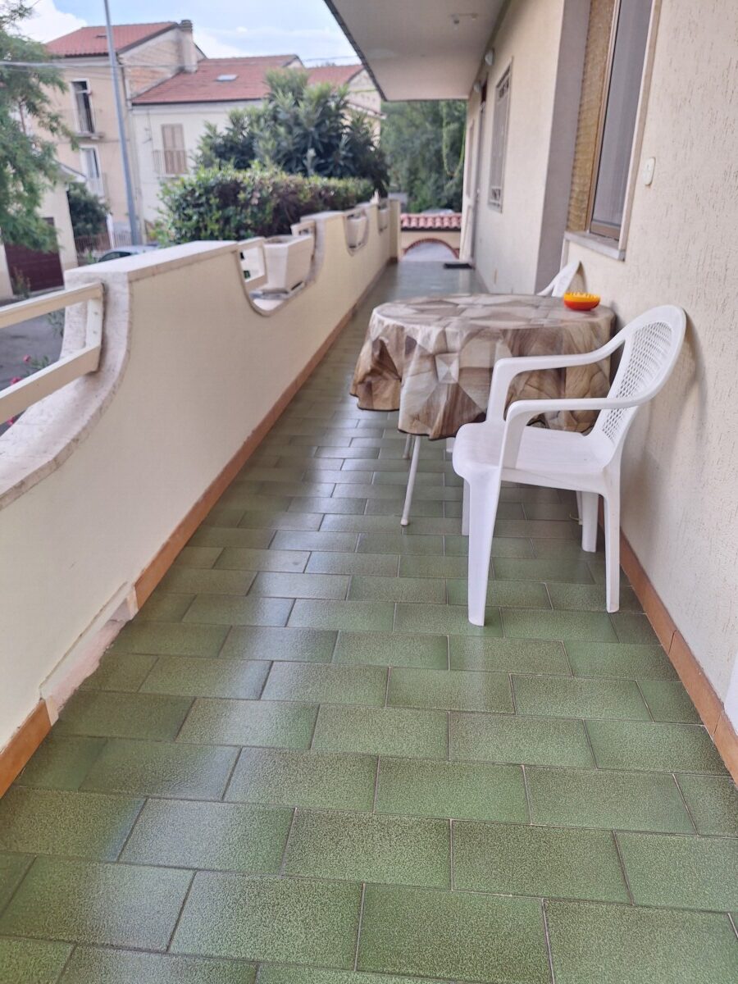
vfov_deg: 73.9
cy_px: 492
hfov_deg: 58.9
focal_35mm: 23
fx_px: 654
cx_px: 369
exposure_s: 1/159
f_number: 1.8
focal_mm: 5.54
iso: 40
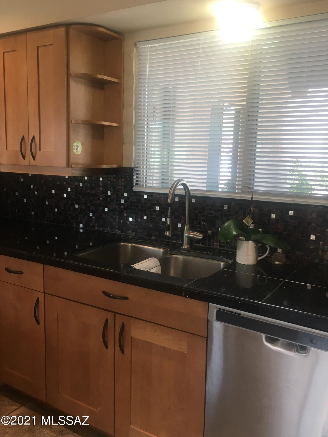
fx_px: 366
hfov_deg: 48.2
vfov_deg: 61.7
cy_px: 218
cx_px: 164
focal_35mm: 29
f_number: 2.2
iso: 50
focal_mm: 4.15
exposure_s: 1/30
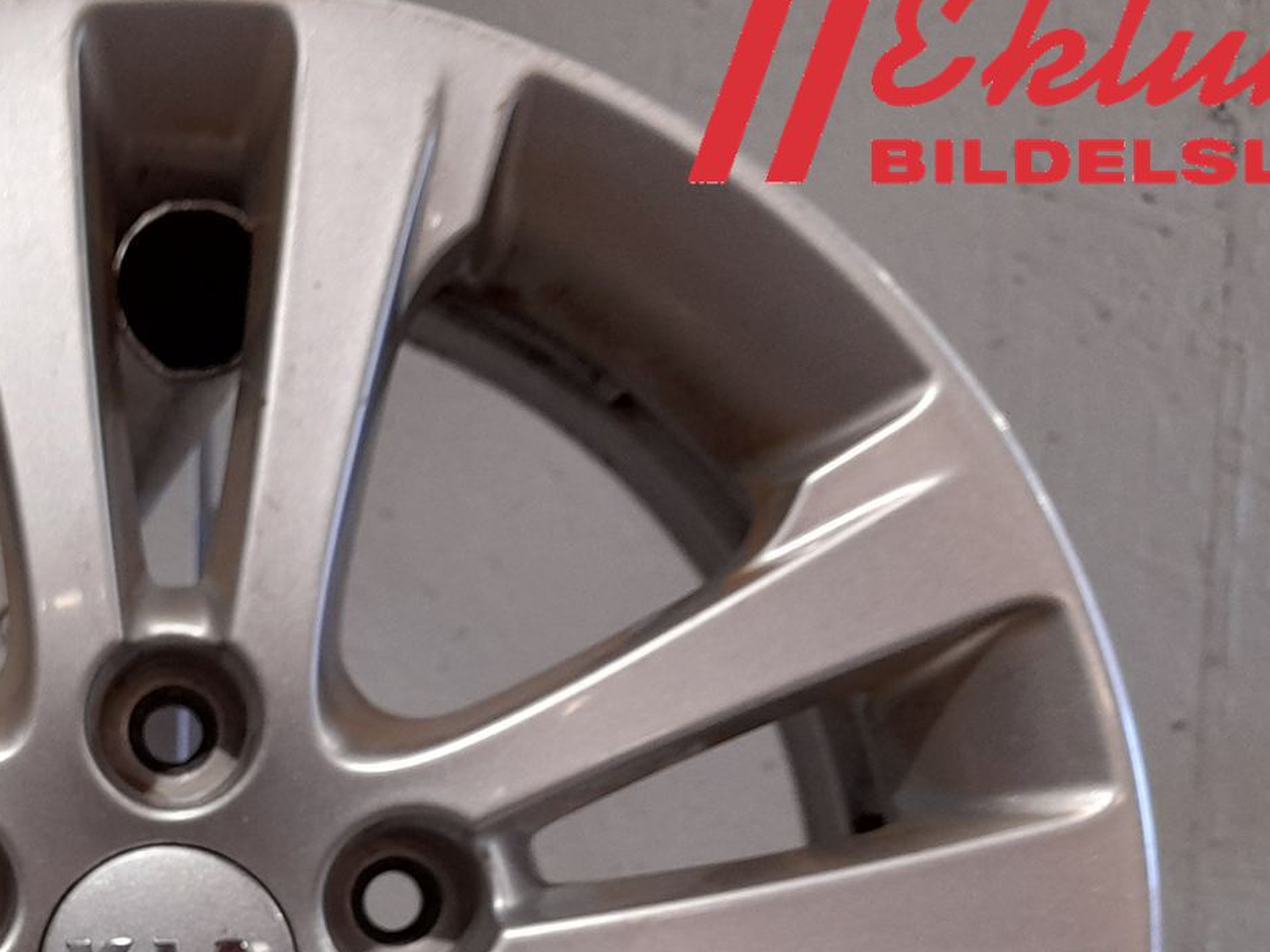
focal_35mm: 55
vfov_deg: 25.0
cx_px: 128
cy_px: 1000
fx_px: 2018
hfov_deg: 33.1
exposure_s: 1/50
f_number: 2
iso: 160
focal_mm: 4.6
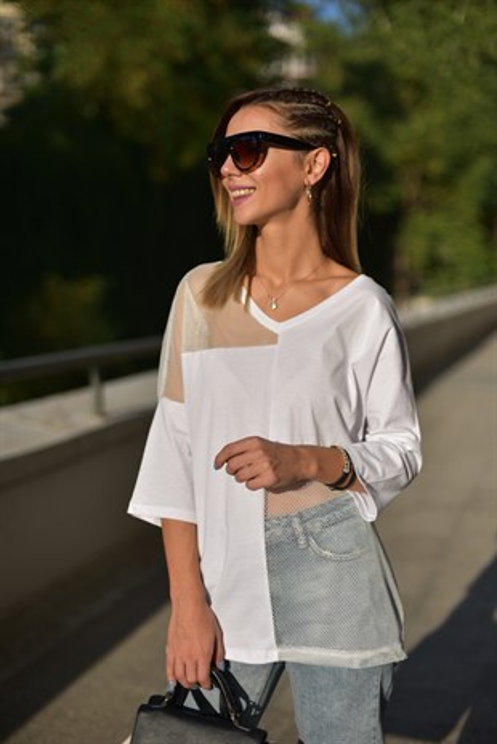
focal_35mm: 50
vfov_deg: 39.6
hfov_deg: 27.0
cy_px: 372
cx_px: 248
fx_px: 1034
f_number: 2
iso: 80
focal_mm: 50
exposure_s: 1/6400
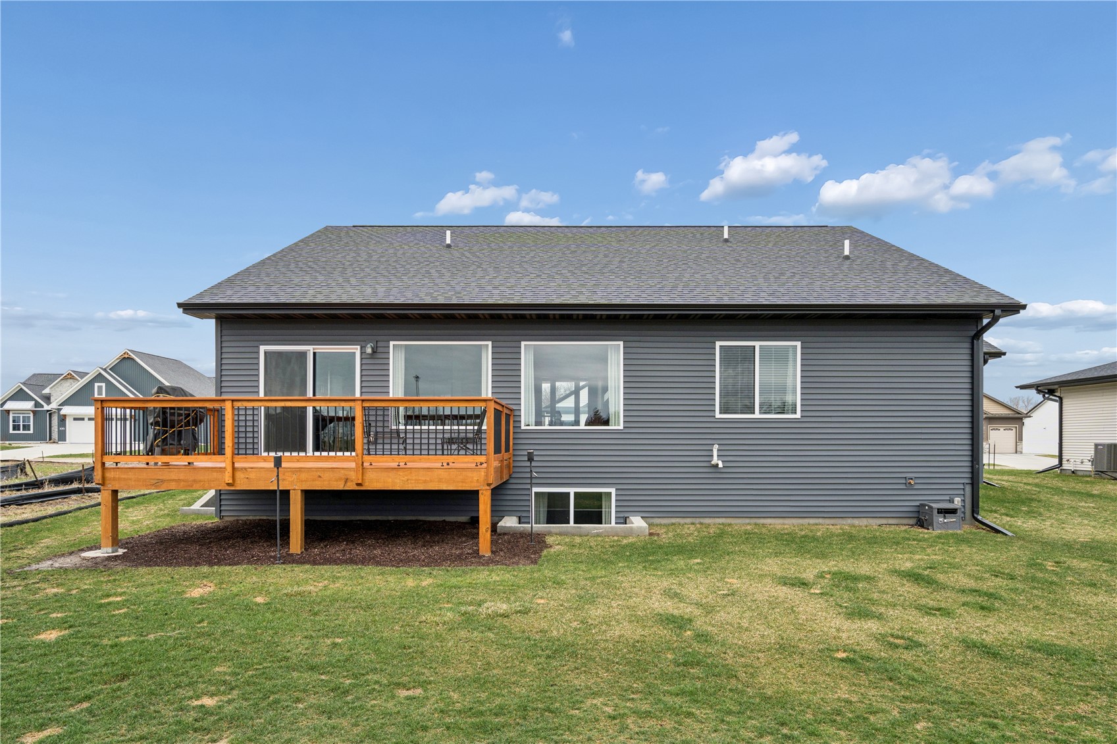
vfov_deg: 59.5
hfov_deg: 81.2
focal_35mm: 21
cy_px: 372
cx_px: 558
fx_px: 651
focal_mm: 21
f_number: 8
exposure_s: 1/640
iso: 400
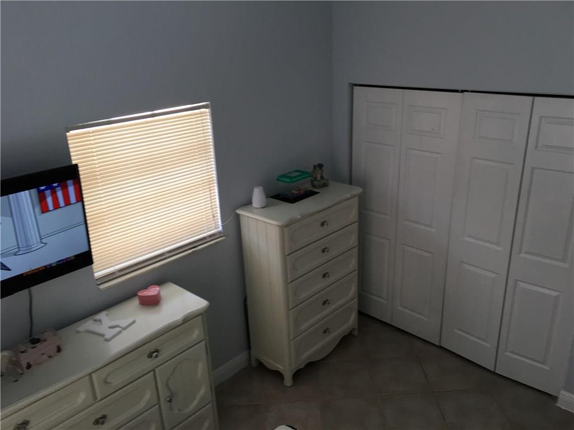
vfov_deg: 48.2
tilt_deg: -21.8
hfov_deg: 61.7
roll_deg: +1.6
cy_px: 215
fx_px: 481
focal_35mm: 29
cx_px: 287
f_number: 2.2
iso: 32
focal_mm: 4.15
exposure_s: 1/40
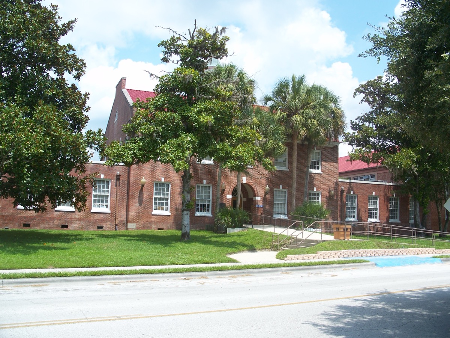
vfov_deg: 38.7
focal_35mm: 37
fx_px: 481
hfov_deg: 50.1
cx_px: 225
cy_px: 169
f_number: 4
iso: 64
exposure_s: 1/400
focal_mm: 7.8
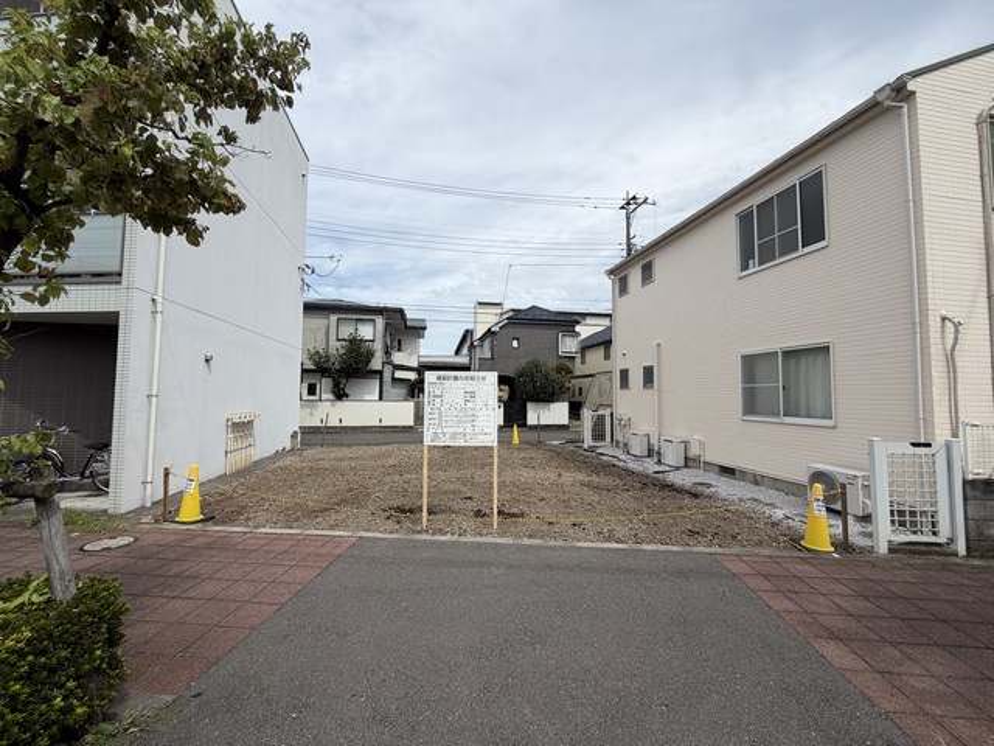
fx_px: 402
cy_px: 373
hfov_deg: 102.1
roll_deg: +0.2
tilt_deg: +2.8
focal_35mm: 14
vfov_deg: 85.7
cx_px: 497
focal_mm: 2.22
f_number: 2.2
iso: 20
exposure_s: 1/1145
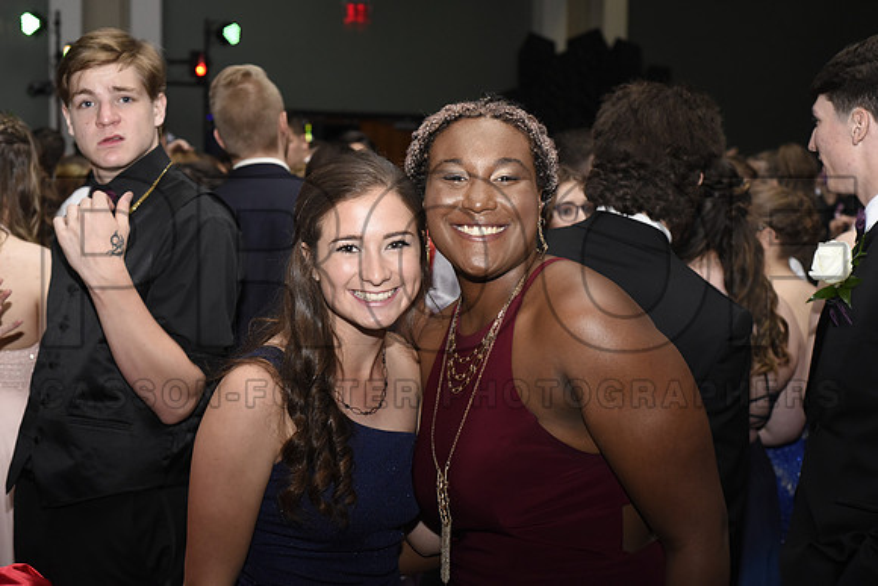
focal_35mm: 50
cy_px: 293
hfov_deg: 39.6
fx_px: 1220
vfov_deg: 27.0
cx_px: 439
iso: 2500
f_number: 5
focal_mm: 50
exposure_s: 1/200
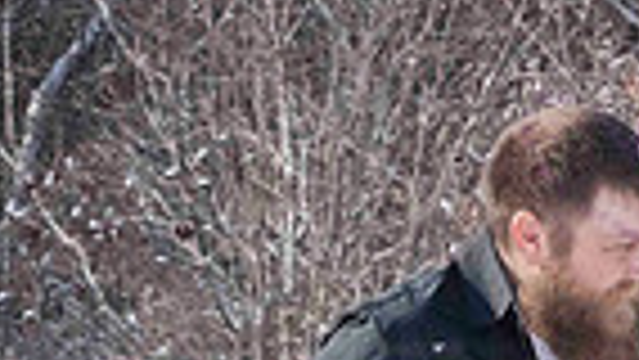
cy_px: 591
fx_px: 7695
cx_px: 836
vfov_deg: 2.7
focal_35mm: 454
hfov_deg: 4.7
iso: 640
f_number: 14
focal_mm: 92
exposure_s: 1/1000
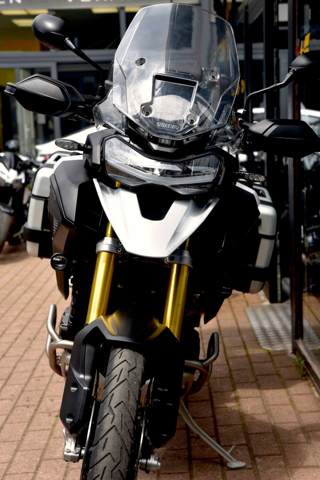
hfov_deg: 19.5
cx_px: 160
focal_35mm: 70
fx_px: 932
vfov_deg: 28.8
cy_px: 240
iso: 100
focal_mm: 70
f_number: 6.3
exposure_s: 1/160
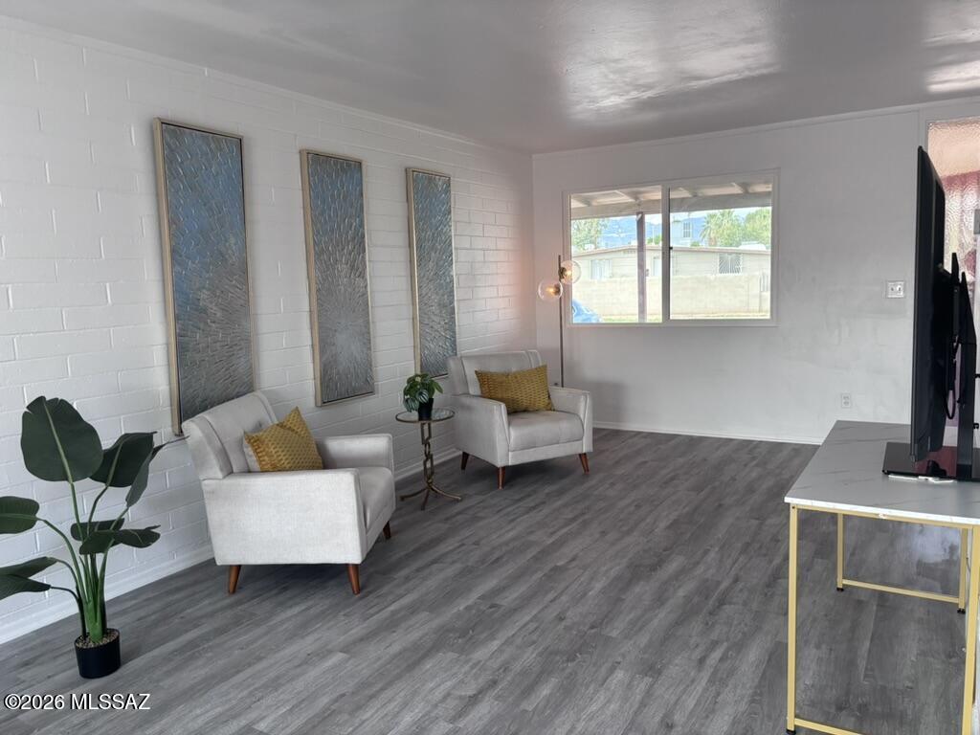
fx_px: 736
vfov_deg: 53.1
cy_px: 368
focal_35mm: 26
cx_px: 490
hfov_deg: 67.3
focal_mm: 5.96
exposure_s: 1/60
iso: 125
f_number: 1.6
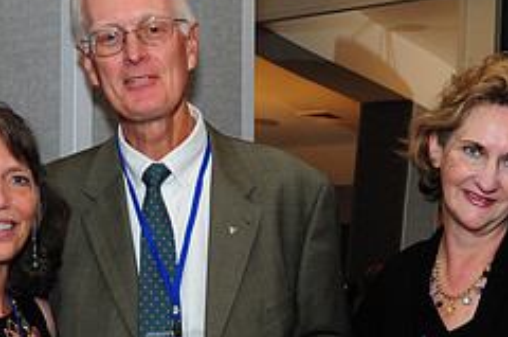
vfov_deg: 15.5
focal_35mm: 87
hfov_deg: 23.4
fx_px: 1225
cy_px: 272
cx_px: 254
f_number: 5
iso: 500
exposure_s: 1/60
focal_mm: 24
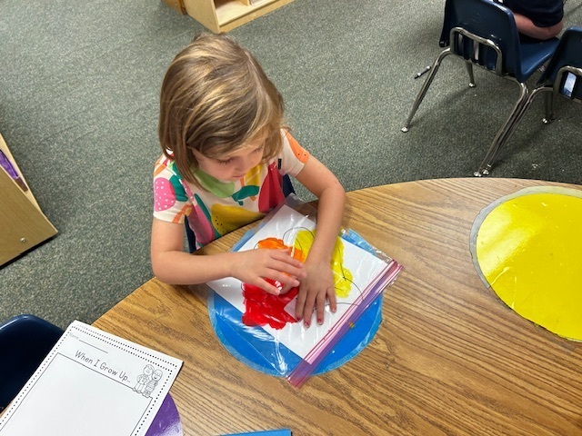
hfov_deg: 67.3
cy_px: 218
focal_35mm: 26
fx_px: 437
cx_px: 291
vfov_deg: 53.1
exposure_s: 1/120
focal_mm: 5.7
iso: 100
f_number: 1.5
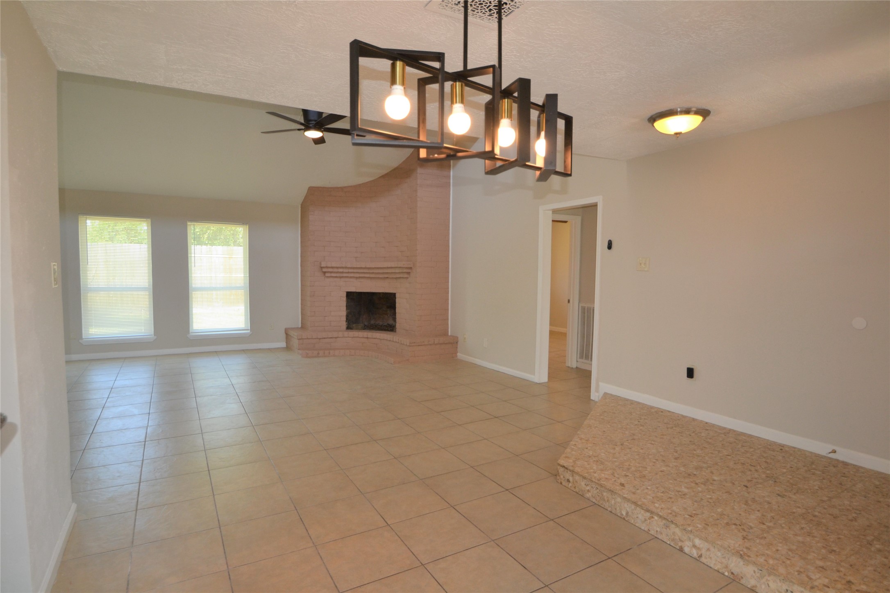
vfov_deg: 67.4
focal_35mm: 18
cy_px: 296
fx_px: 445
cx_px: 445
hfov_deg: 90.0
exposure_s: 1/125
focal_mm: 12
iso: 280
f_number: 4
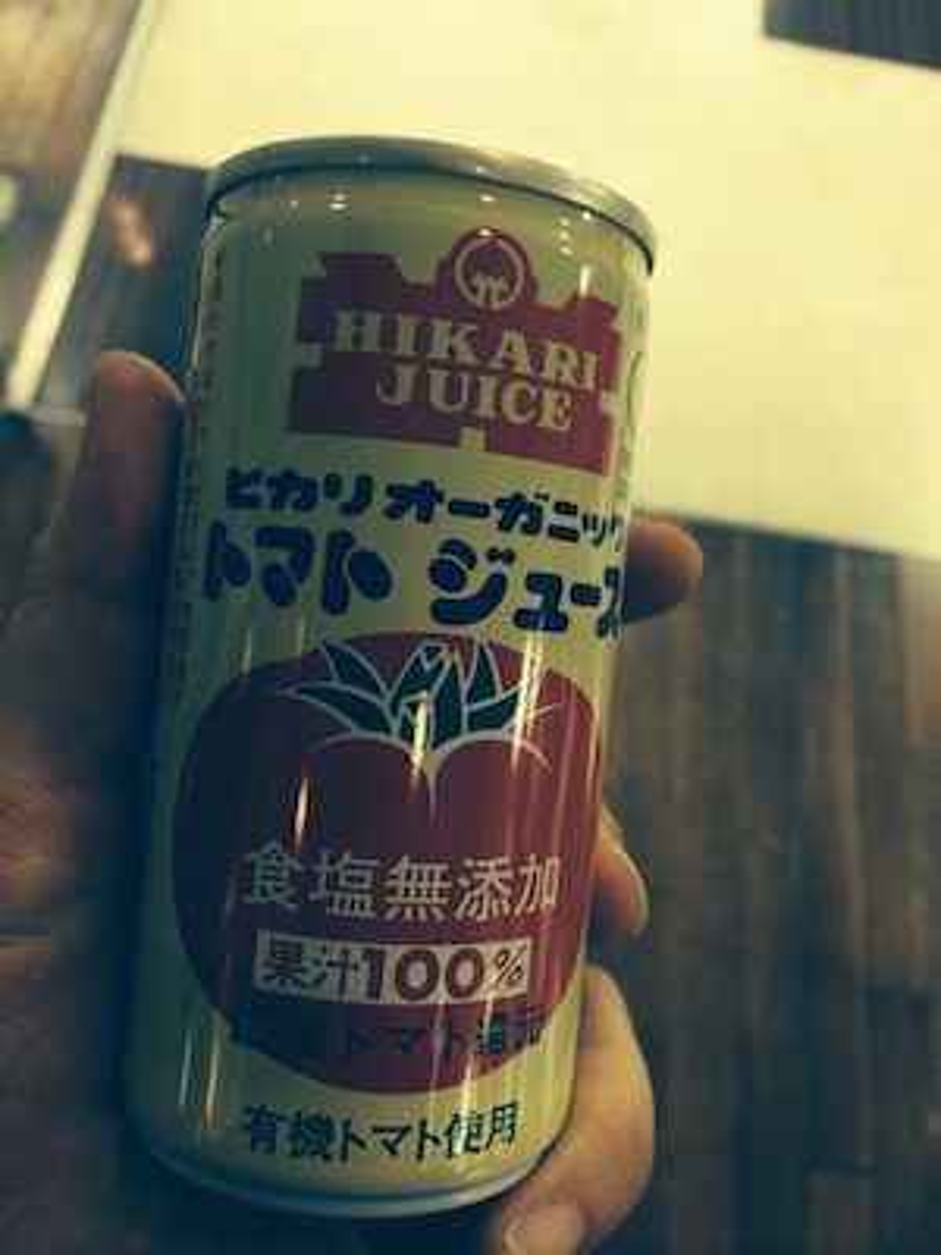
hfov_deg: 46.8
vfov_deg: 60.0
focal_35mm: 30
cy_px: 628
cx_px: 470
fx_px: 1087
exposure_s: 1/30
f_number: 2.2
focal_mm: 4.12
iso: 80
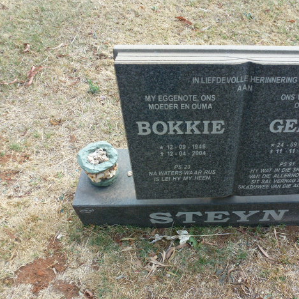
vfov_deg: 55.6
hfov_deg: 54.3
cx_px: 204
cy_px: 148
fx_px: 283
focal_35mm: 29
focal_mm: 4.3
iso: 100
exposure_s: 1/125
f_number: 3.5
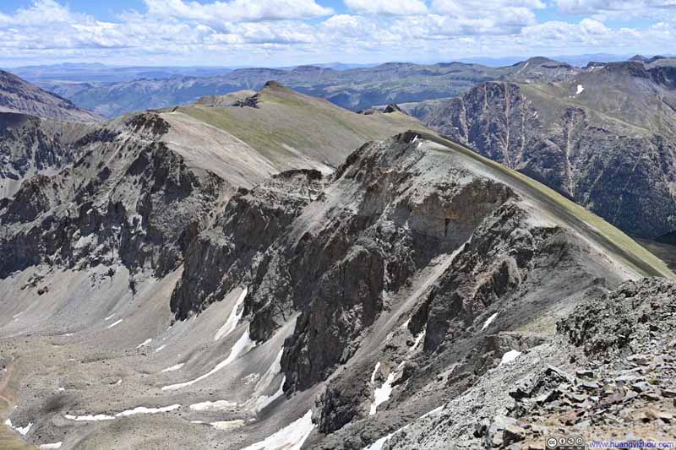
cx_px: 338
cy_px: 225
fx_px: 648
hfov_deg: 55.1
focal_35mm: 34
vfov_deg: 38.3
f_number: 5.6
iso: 64
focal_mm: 34.5
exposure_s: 1/400
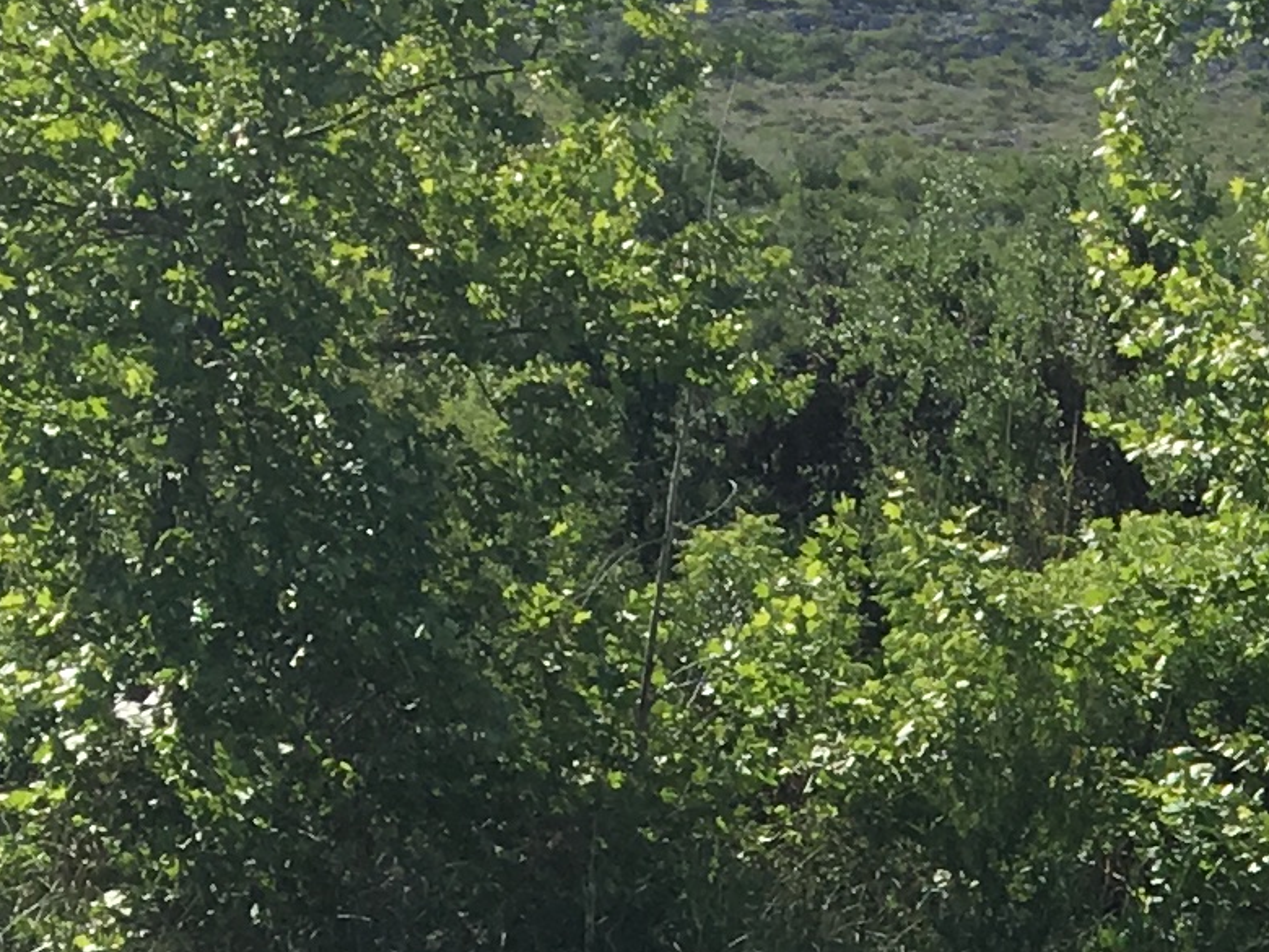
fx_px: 5499
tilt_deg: -7.9
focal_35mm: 150
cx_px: 2470
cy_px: 1909
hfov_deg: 11.9
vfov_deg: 9.3
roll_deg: -0.7
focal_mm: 4.15
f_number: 2.2
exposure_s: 1/1148
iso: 25
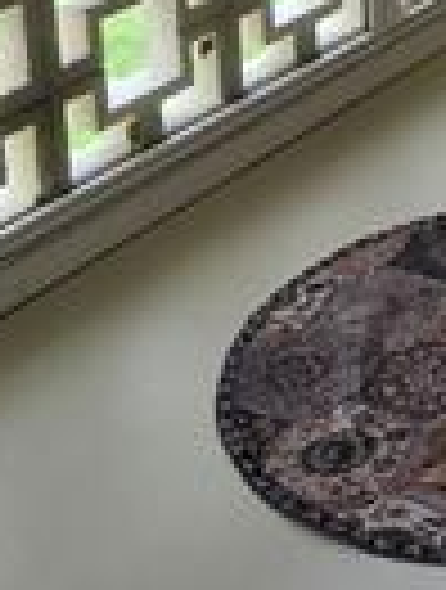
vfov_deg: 18.2
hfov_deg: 14.7
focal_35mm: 95
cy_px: -302
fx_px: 1624
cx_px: 644
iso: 40
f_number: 1.8
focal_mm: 5.4
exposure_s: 1/201
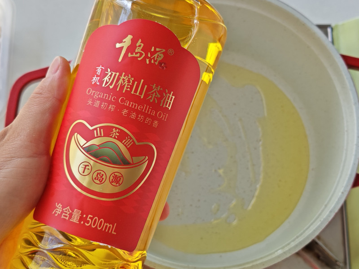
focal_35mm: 54
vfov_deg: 27.0
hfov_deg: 35.5
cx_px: 180
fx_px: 560
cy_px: 134
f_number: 1.95
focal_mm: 5.52
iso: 50
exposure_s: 1/180
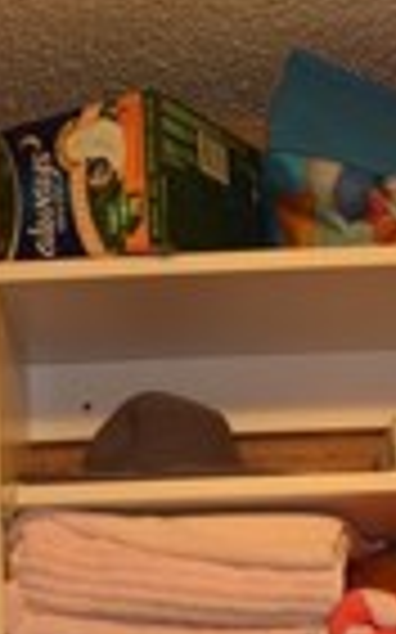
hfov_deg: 10.5
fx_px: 2161
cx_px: 151
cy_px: 1165
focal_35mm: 125
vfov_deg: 14.5
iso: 800
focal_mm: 18
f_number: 4
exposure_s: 1/60
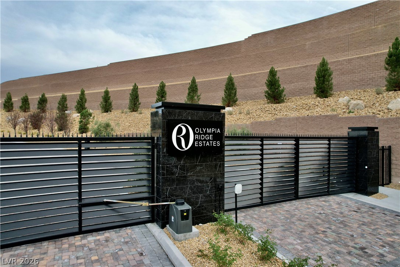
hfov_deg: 78.6
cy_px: 134
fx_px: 244
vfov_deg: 57.2
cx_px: 200
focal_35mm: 22
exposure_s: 1/640
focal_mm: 8.38
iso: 110
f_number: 2.8
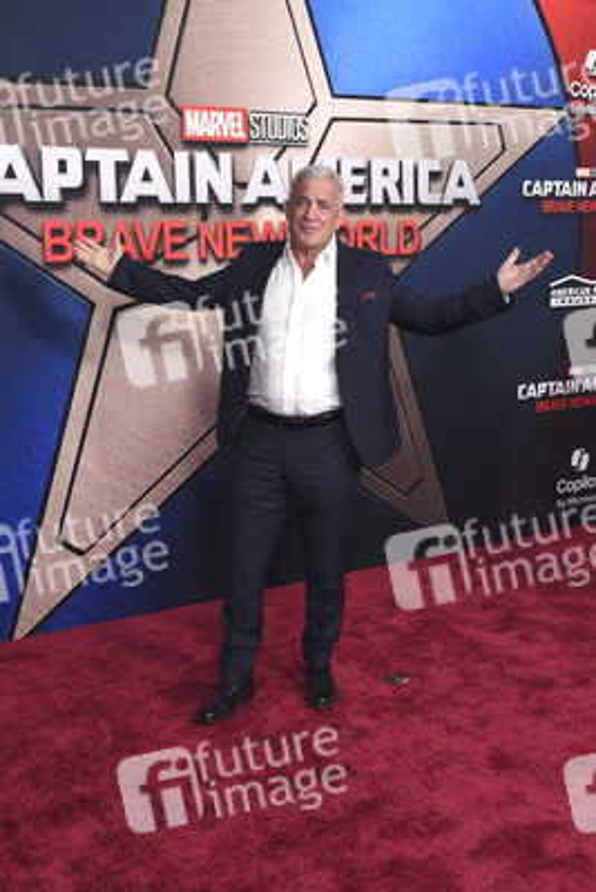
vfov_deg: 54.4
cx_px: 298
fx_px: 868
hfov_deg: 37.9
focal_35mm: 35
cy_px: 446
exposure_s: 1/250
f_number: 5.6
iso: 1600
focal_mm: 35
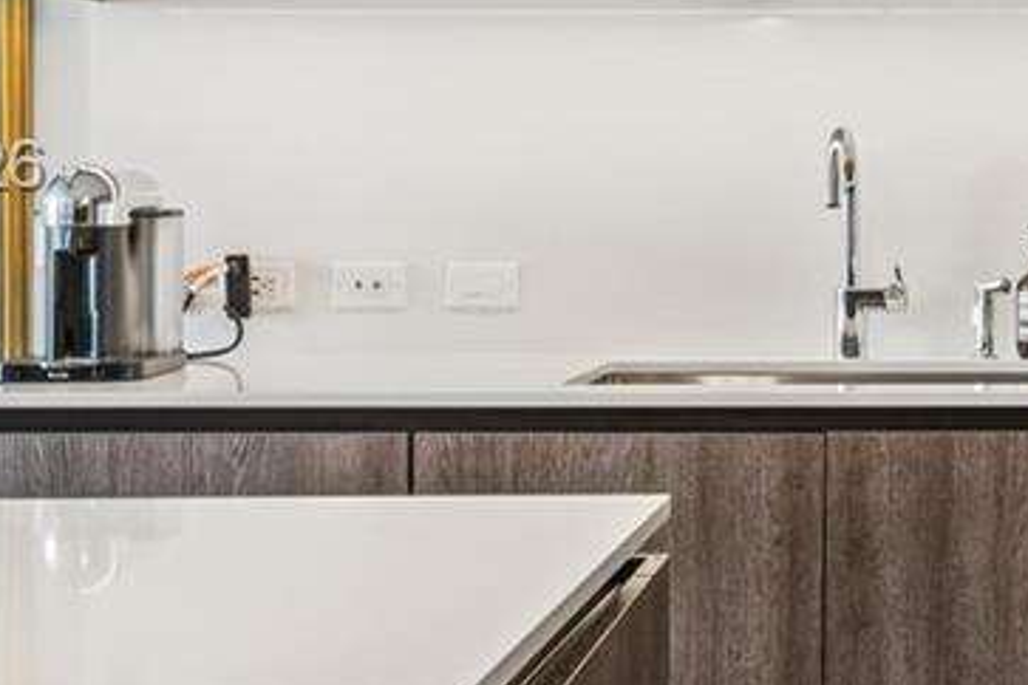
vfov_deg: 17.7
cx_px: 1427
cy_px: 170
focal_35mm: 77
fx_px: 2192
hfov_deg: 22.7
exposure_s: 1/4
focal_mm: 17.4
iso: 320
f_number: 10
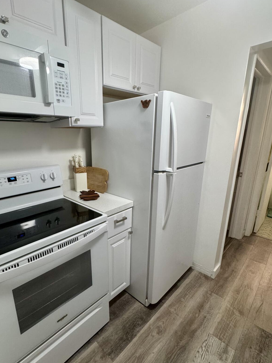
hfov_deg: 71.1
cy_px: 189
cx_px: 113
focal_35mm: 18
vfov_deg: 87.7
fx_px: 189
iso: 250
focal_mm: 2.22
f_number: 2.2
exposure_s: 1/60
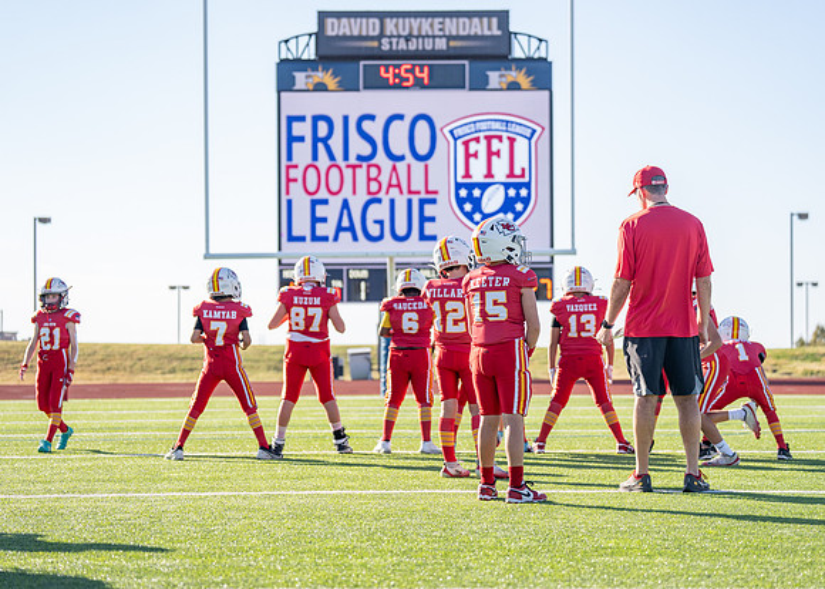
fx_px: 1832
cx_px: 442
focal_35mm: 78
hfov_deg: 25.4
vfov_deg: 18.3
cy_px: 305
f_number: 2.8
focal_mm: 70
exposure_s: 1/2500
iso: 320
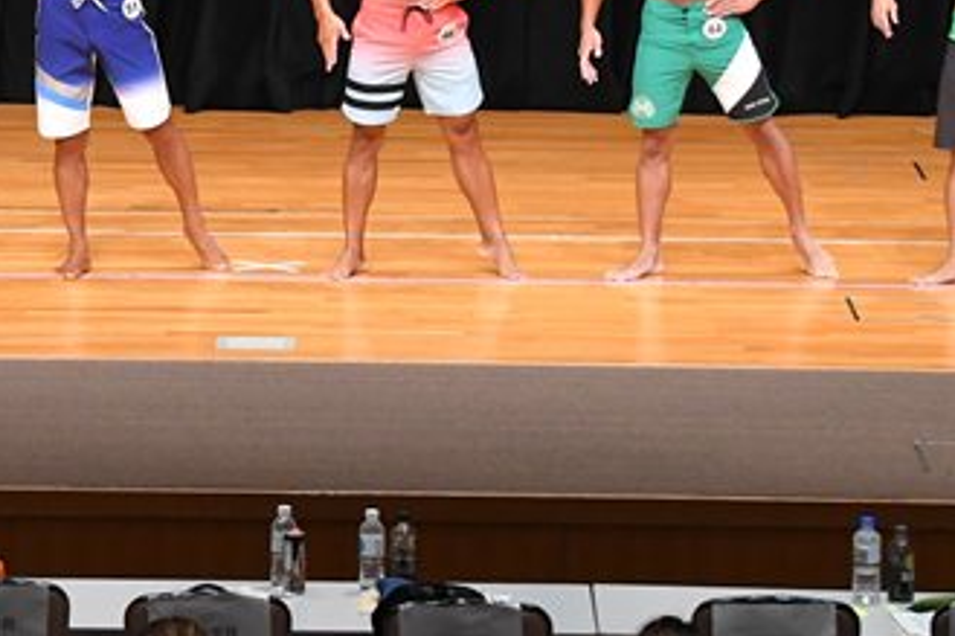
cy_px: -76
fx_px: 6363
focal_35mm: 240
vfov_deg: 5.7
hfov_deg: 8.6
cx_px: 228
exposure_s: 1/400
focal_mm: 68
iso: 4000
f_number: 5.6
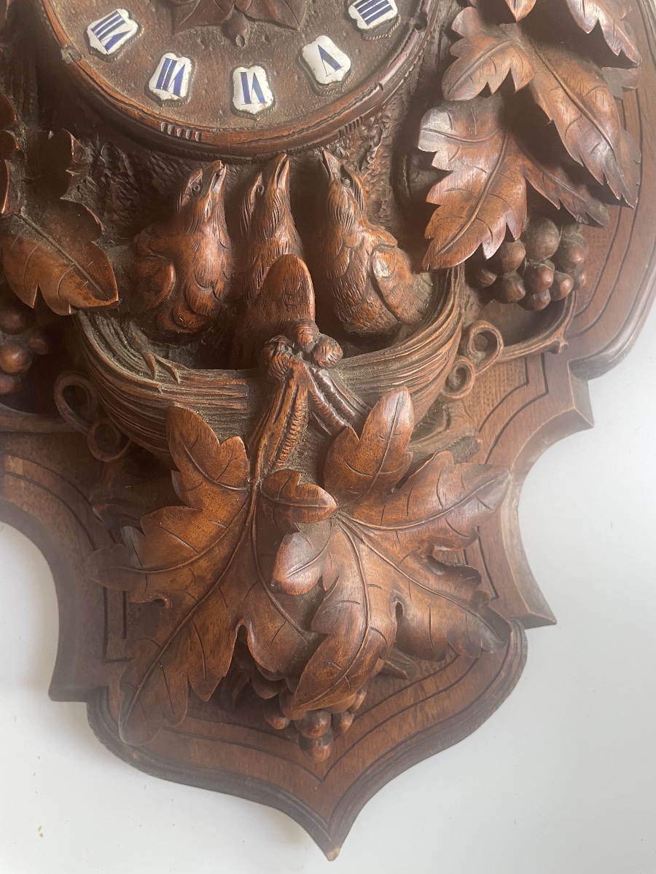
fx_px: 657
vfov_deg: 67.3
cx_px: 328
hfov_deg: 53.1
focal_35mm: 26
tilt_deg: -84.2
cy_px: 437
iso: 160
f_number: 1.6
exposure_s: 1/60
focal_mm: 4.2
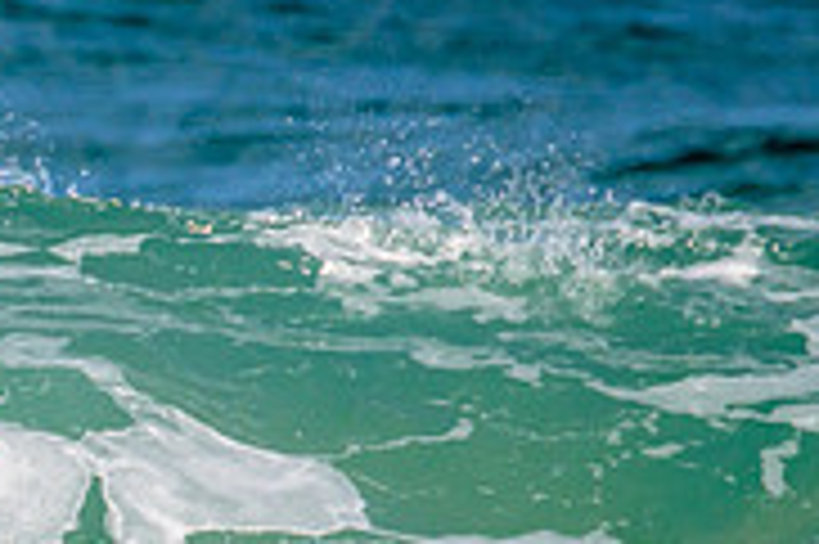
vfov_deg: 0.5
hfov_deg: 0.8
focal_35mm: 2555
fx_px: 58073
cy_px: 767
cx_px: -346
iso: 400
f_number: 11
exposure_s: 1/2000
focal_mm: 800
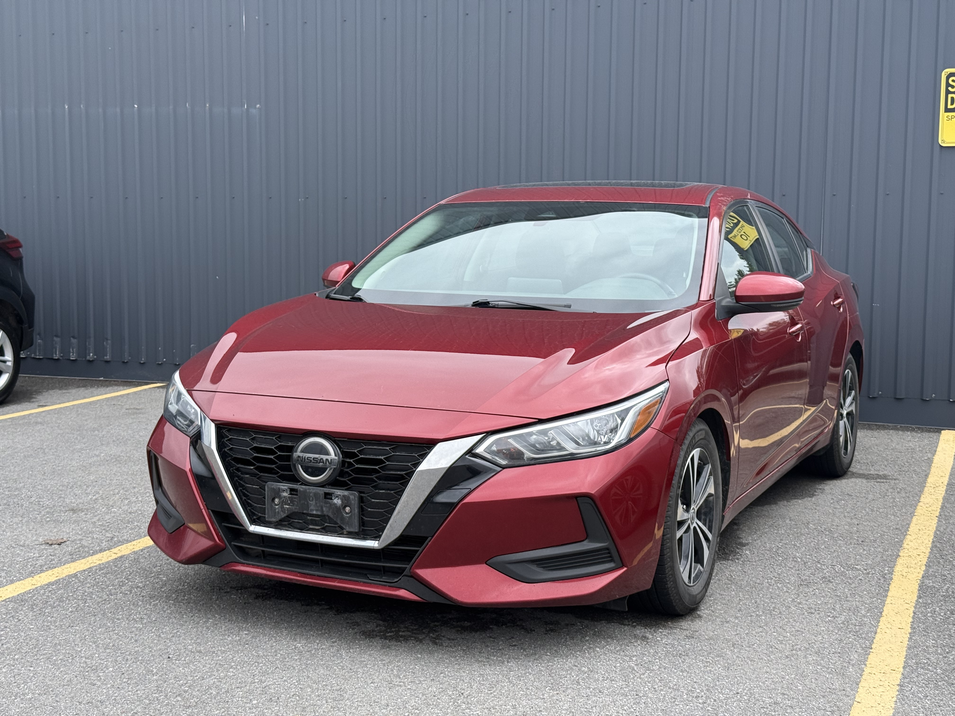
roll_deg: -0.3
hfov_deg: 39.7
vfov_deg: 30.3
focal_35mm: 48
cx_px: 478
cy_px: 358
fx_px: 1324
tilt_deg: -5.4
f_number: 1.78
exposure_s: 1/1203
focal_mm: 6.76
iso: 64
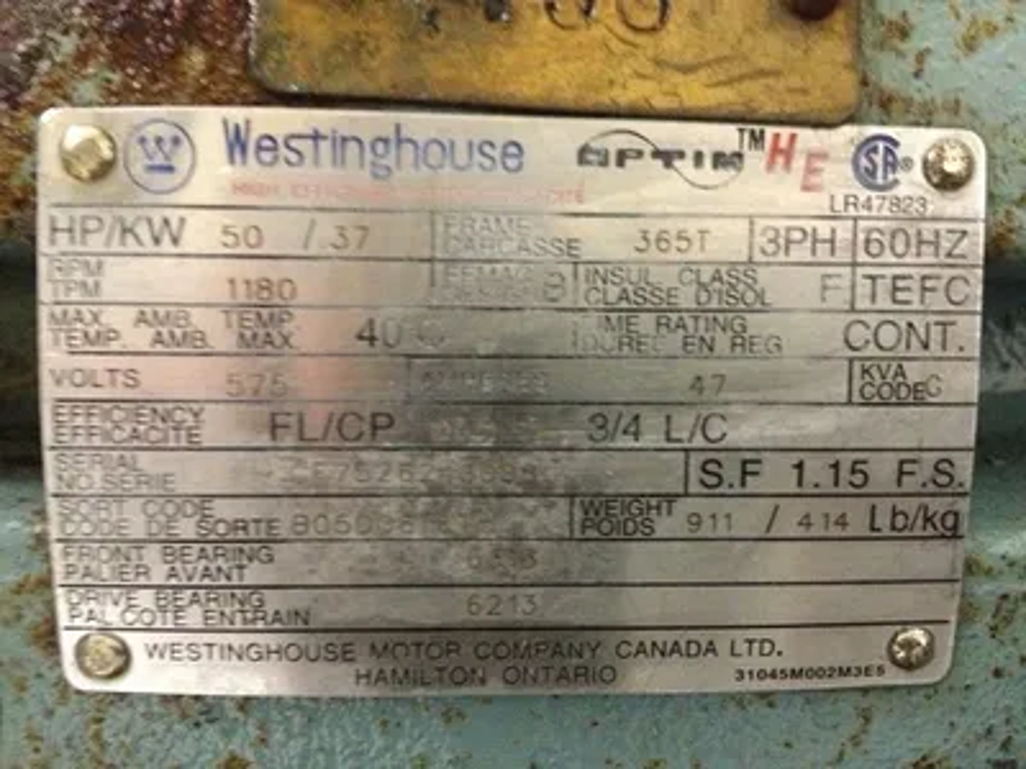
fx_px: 1037
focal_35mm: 35
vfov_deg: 40.7
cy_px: 384
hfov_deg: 52.6
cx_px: 513
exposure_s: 1/15
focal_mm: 4.28
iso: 800
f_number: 2.4
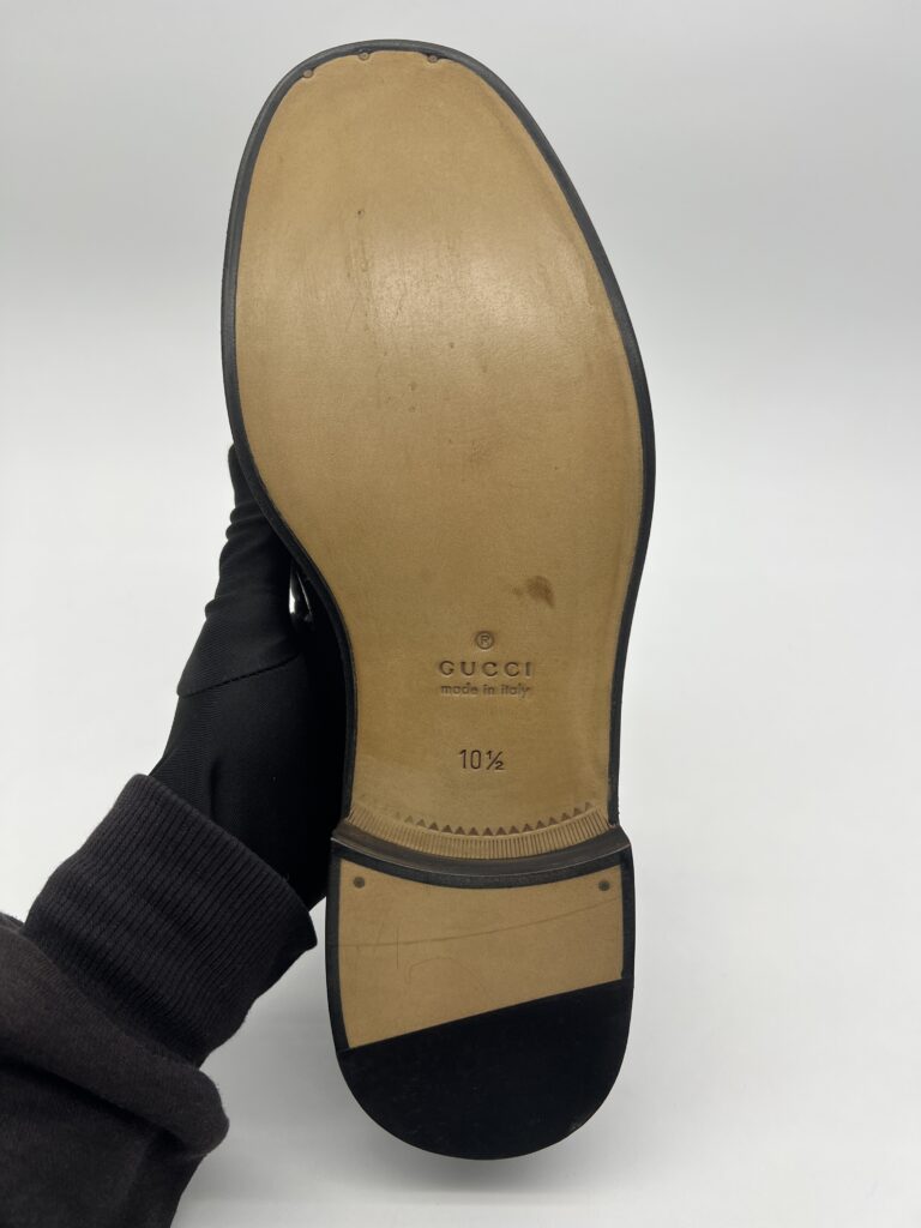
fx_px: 922
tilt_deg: -35.1
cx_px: 460
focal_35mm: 26
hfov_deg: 53.1
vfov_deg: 67.3
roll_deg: -1.8
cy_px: 614
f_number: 1.5
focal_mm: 5.7
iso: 40
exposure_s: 1/181
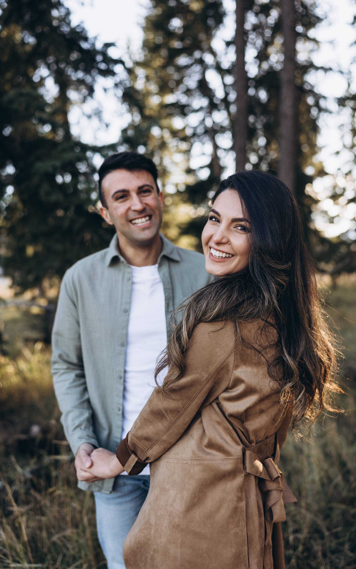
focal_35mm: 36
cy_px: 283
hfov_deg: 35.3
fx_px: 559
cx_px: 178
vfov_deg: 54.0
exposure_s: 1/400
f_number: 2
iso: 100
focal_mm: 35
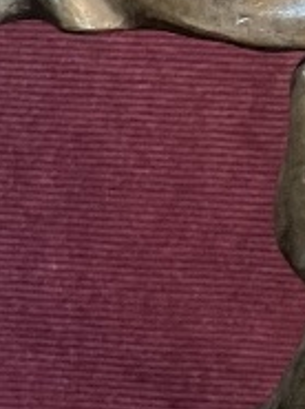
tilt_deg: -7.8
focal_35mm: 169
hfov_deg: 8.7
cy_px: 148
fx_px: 1992
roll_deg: -2.3
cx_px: 356
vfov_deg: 11.7
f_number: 1.6
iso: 1000
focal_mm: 4.2
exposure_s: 1/25
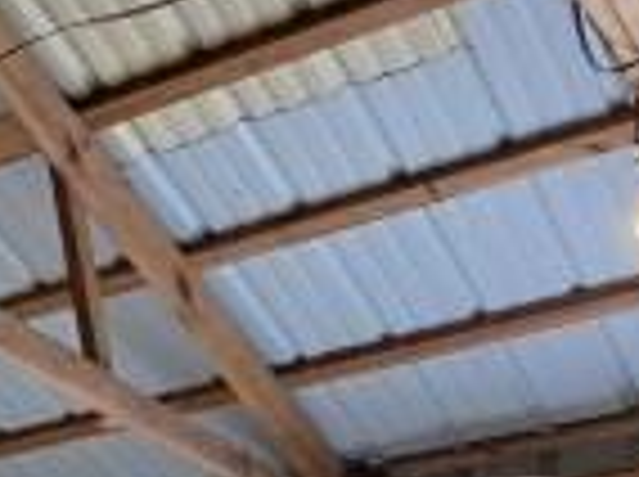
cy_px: 1017
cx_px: -662
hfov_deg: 16.0
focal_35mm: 94
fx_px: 1732
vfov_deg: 13.1
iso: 250
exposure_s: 1/60
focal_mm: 2.2
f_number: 1.9
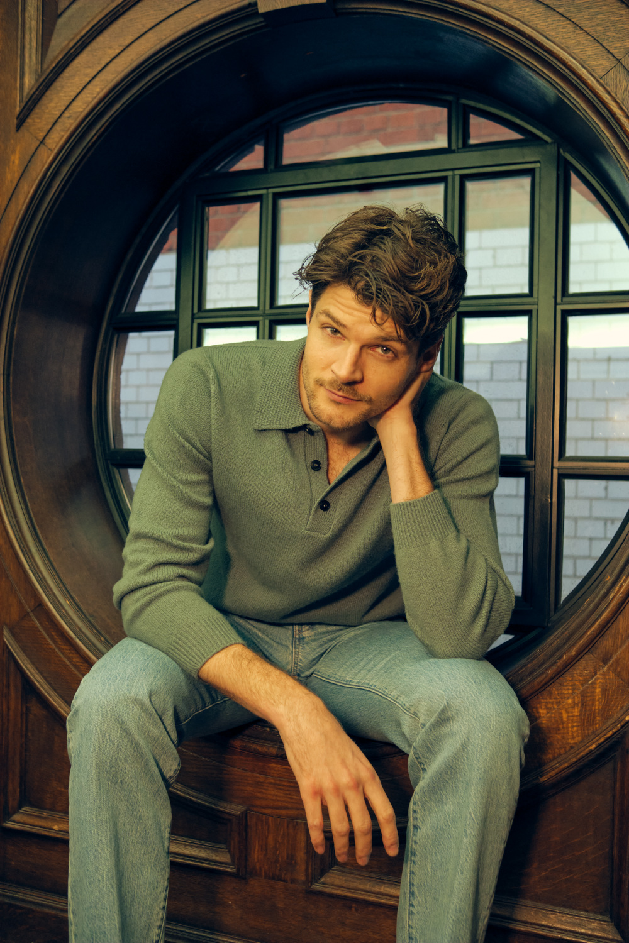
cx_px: 314
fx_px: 917
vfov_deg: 54.4
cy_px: 472
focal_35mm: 35
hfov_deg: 37.9
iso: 2000
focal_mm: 23
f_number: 2.8
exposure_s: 1/125
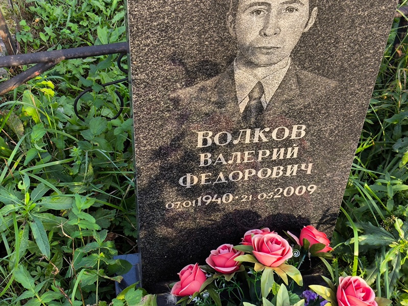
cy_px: 153
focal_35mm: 50
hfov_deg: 38.2
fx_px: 590
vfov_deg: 29.1
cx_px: 204
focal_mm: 4.71
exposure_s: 1/194
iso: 50
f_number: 1.7
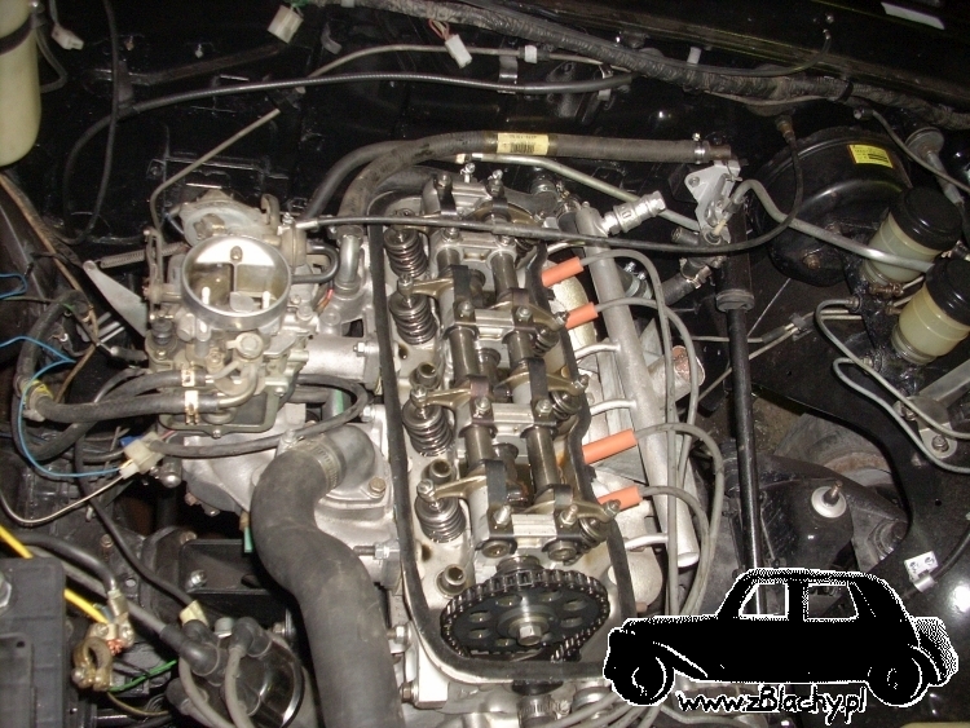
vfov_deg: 38.7
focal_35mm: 37
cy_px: 364
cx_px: 485
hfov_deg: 50.1
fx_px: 1037
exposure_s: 1/60
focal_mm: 6.2
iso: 200
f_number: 2.8
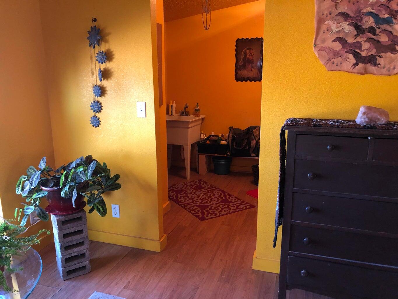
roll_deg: +1.0
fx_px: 322
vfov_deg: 49.8
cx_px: 199
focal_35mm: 28
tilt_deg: -15.2
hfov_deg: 63.4
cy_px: 150
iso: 80
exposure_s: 1/15
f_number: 1.8
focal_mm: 3.99
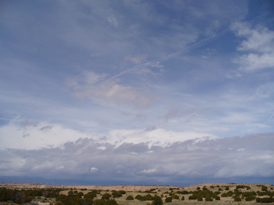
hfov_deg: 50.1
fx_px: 293
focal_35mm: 37
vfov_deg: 38.7
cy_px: 102
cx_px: 137
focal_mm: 6.1
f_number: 5.6
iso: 80
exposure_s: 1/800
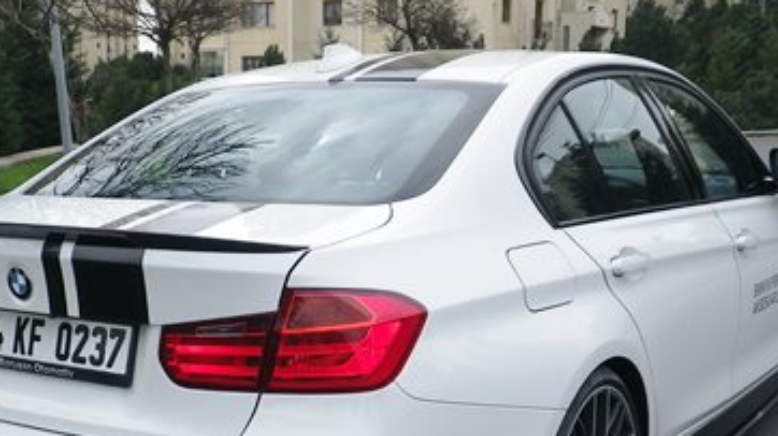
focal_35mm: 54
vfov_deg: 21.9
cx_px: 299
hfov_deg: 38.3
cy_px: 348
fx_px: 1113
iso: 80
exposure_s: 1/320
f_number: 4.2
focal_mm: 5
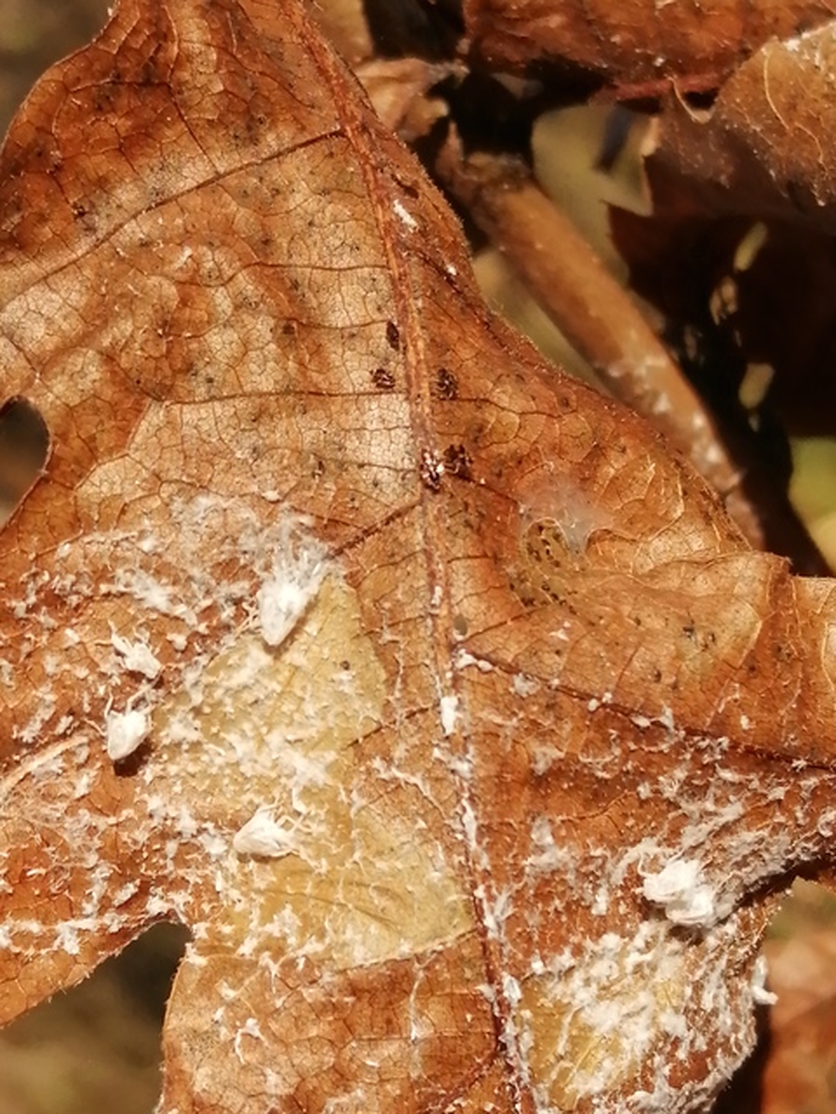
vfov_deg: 27.4
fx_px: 2286
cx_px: 418
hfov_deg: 20.7
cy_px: 557
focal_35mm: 71
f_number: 1.8
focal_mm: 3.46
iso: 50
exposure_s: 1/666
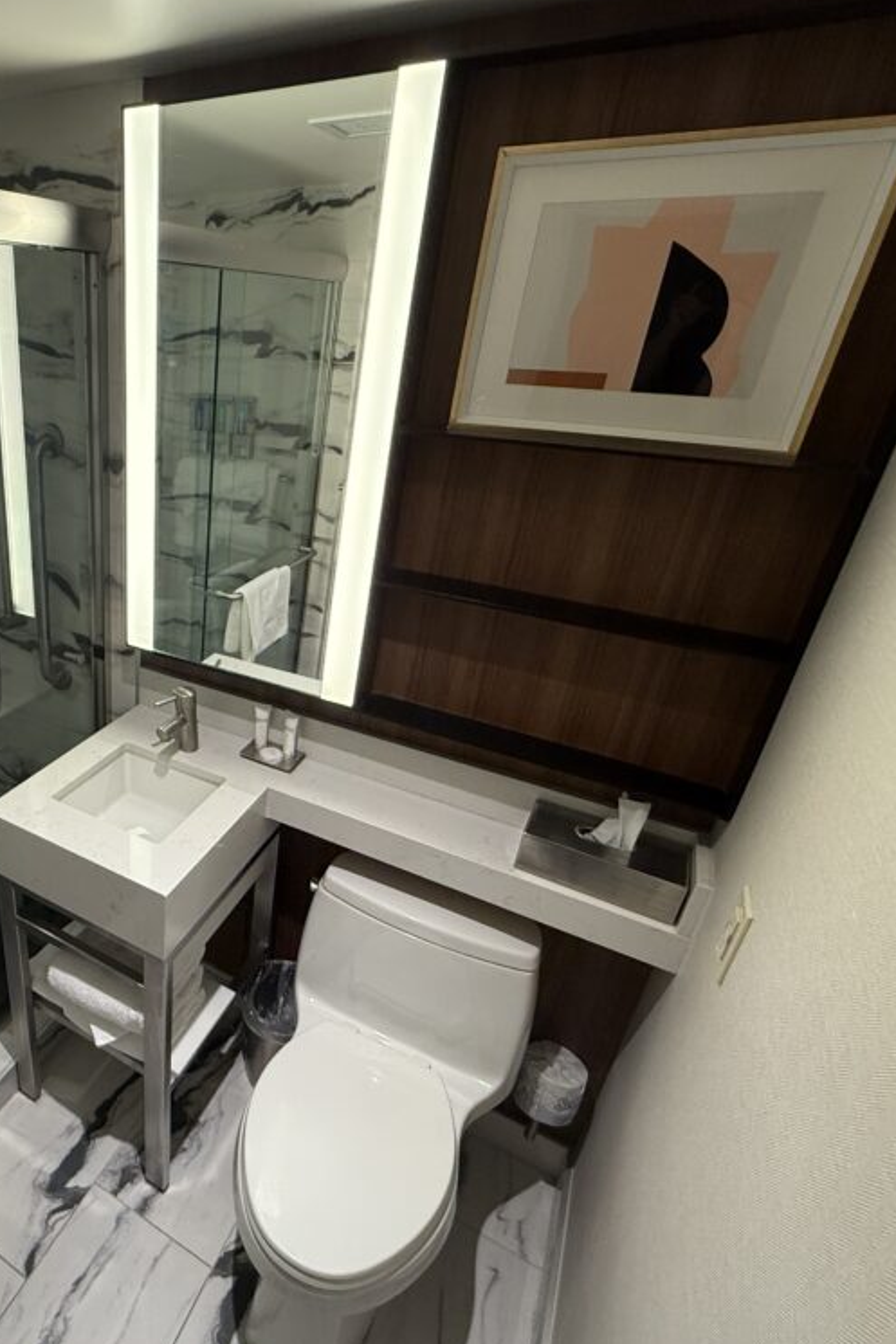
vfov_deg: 84.0
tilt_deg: -25.7
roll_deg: -1.3
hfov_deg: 56.7
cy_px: 676
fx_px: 747
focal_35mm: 20
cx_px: 160
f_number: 2.2
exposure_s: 1/120
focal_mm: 2.22
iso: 250
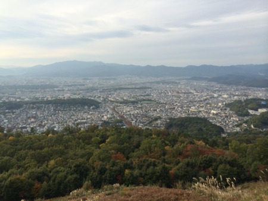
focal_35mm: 30
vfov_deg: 46.8
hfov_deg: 59.9
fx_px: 232
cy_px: 100
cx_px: 134
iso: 32
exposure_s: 1/1140
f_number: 2.2
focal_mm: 4.12
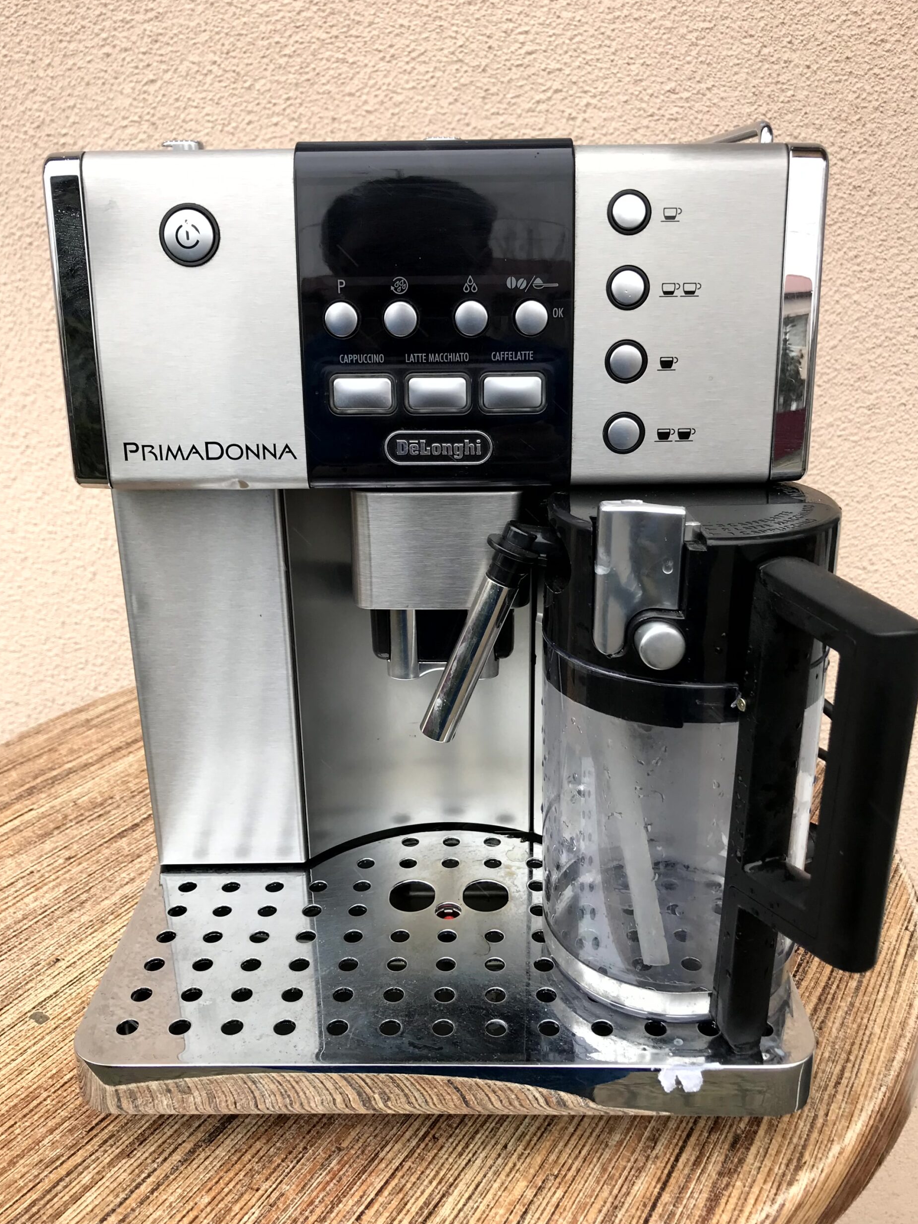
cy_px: 607
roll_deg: +2.5
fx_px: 1025
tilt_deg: -20.2
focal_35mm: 29
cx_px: 460
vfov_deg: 61.7
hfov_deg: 48.2
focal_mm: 3.99
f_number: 1.8
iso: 20
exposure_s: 1/264
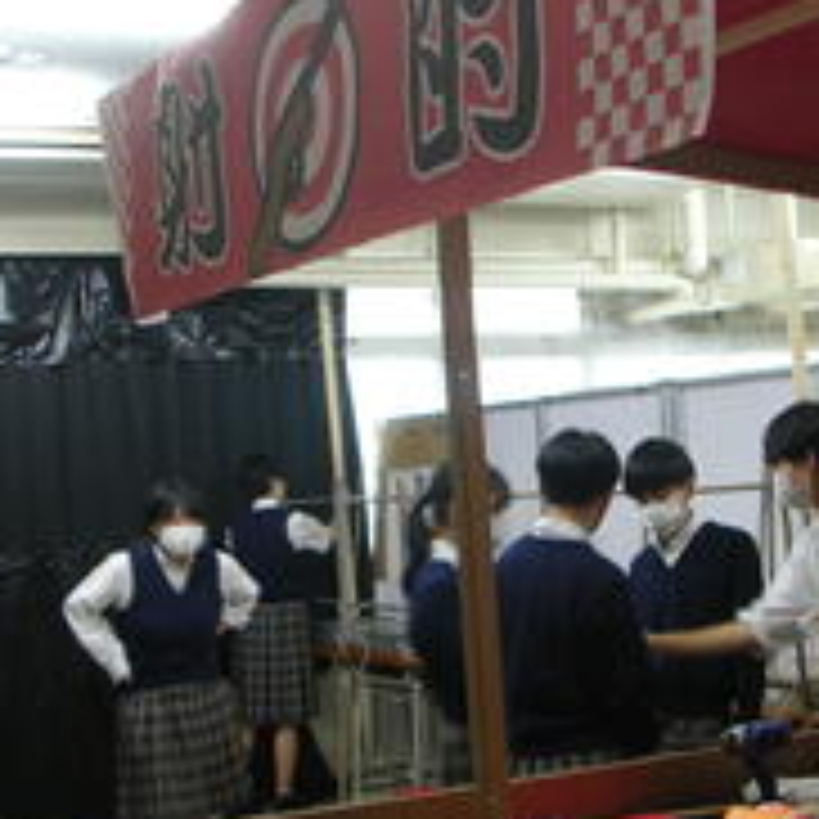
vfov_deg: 25.3
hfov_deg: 25.2
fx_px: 1820
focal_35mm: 68
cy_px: 446
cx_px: 540
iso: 50
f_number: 2.8
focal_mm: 5.8
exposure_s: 1/6.6
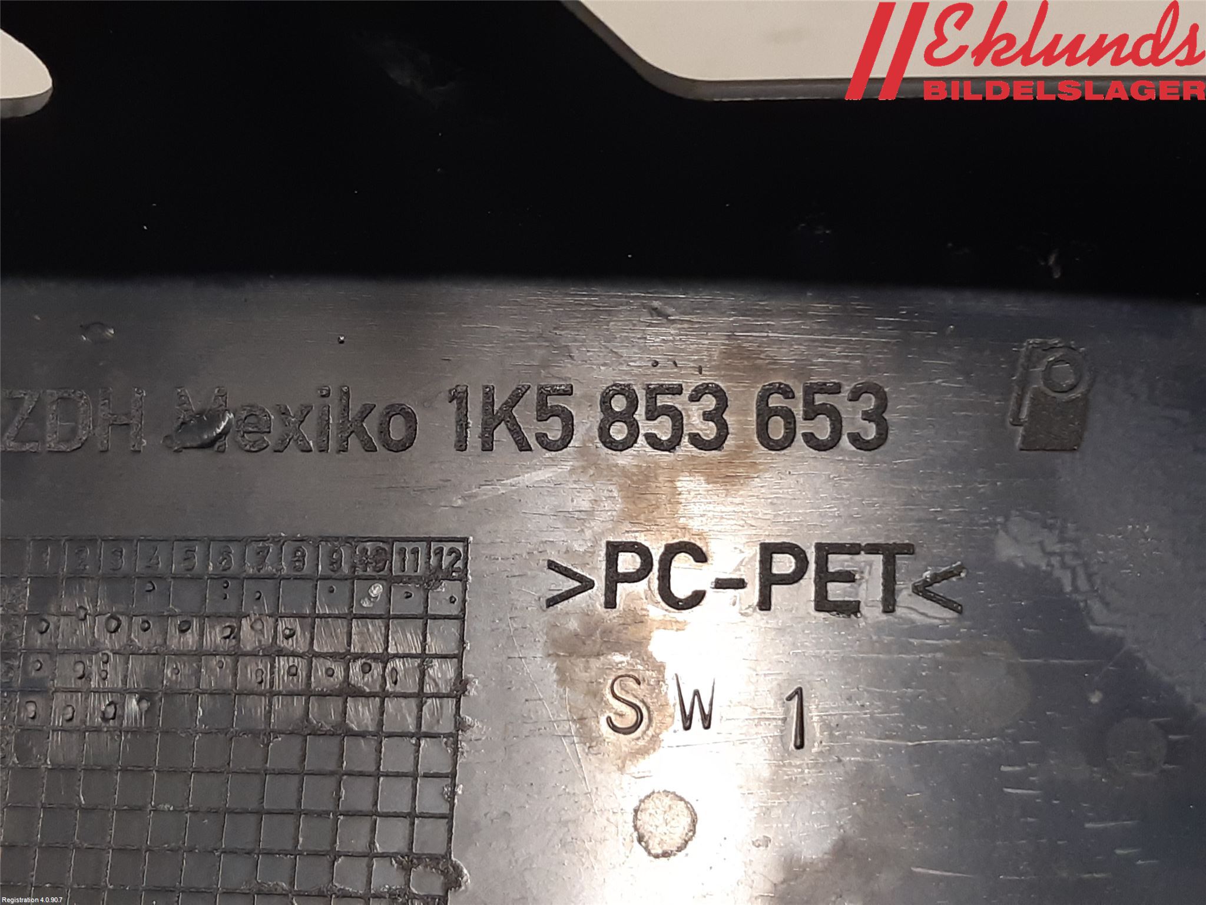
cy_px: 452
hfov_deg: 67.3
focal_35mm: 26
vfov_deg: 53.1
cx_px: 603
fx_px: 906
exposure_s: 1/50
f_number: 1.7
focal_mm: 3.93
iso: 160
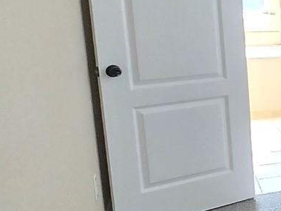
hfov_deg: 18.3
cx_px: 567
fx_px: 560
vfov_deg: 21.3
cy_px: 85
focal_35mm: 69
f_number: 2.2
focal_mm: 1.7
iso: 250
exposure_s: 1/60
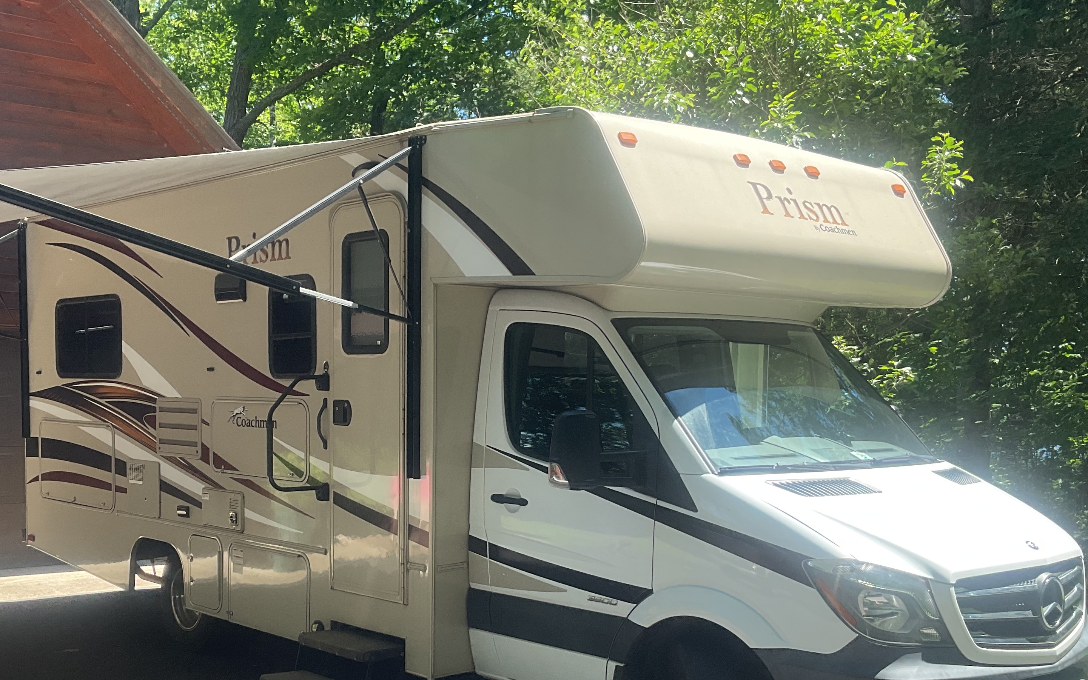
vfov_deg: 29.6
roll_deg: +0.1
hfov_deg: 45.9
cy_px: 457
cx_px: 429
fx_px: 1275
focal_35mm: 43
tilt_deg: -2.2
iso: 16
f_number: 1.8
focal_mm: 3
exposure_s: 1/310
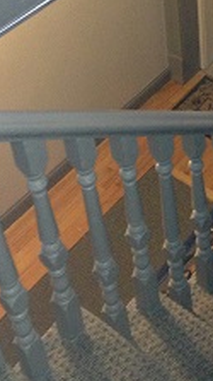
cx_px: 215
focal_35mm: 84
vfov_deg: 23.9
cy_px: -26
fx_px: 846
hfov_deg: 14.1
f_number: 2.4
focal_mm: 4.28
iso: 320
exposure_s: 1/16
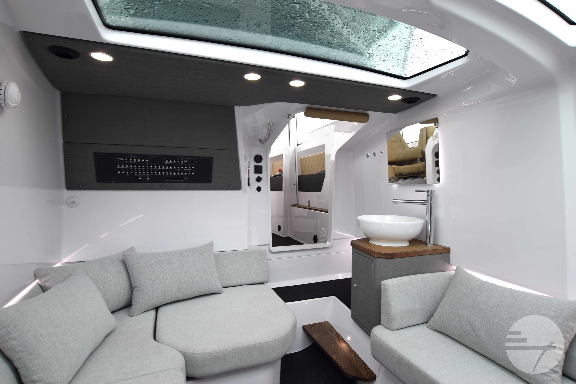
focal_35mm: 18
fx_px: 288
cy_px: 192
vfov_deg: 67.4
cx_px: 288
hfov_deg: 90.0
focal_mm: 12
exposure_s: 1/15
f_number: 7.1
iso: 100
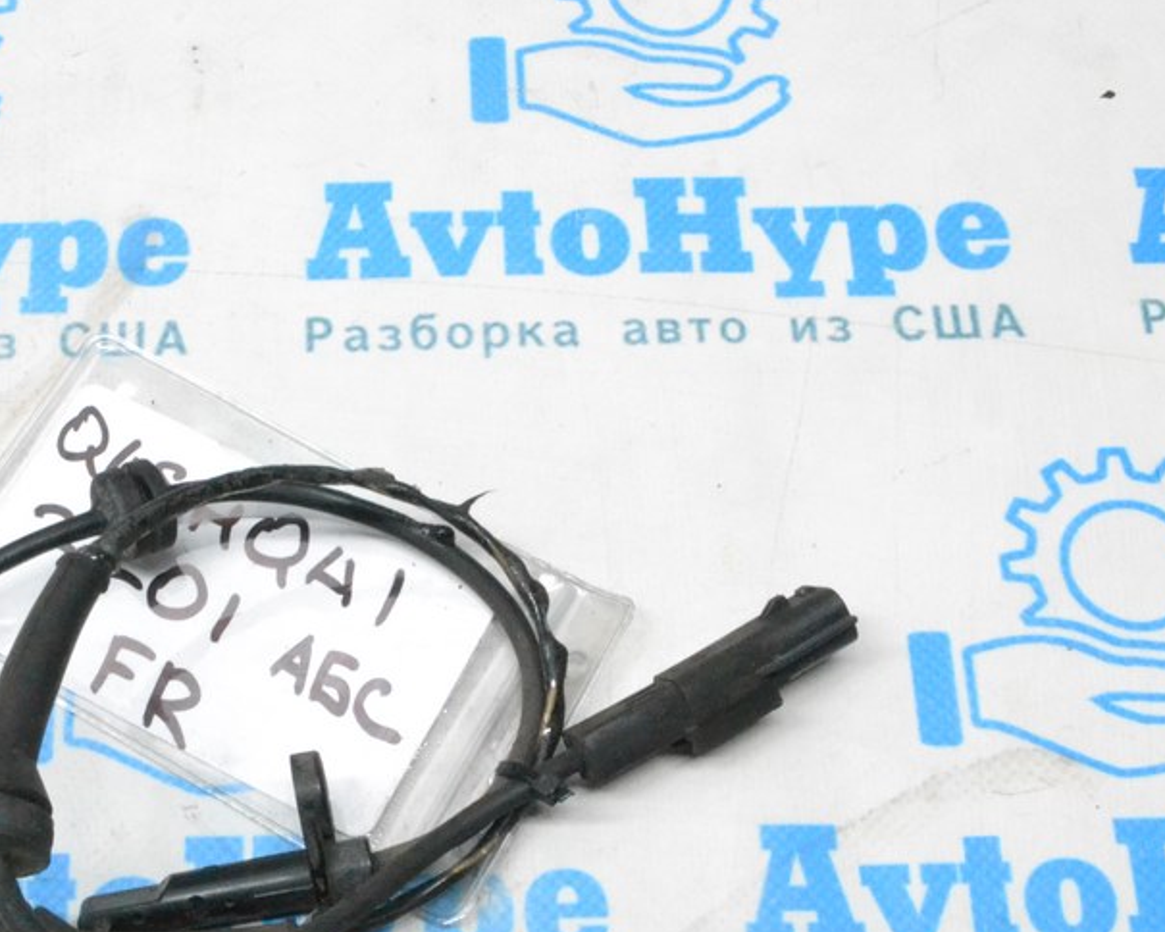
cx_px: 324
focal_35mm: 62
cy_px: 600
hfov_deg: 30.1
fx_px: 2138
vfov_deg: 24.5
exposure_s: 1/50
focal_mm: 26
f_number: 18
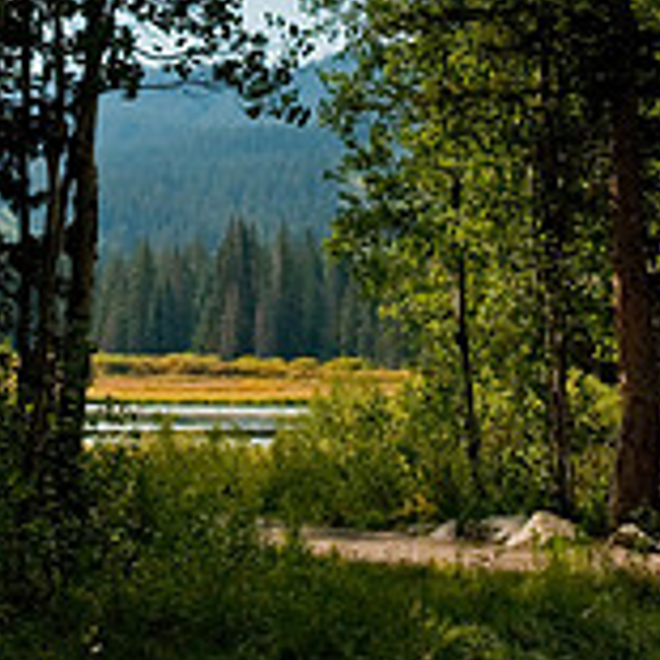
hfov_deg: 19.5
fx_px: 1920
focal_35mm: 89
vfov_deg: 18.6
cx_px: 266
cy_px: -106
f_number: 9
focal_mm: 24
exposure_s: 1/250
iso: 200
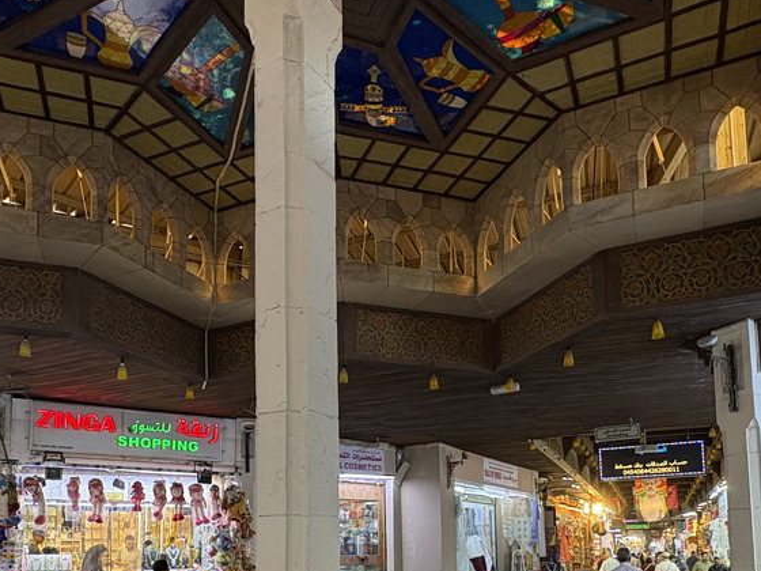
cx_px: 359
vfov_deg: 43.4
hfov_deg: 59.9
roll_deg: +1.2
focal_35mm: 30
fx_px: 660
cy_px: 496
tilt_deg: +5.6
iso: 200
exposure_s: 1/100
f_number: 2.2
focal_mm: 2.22
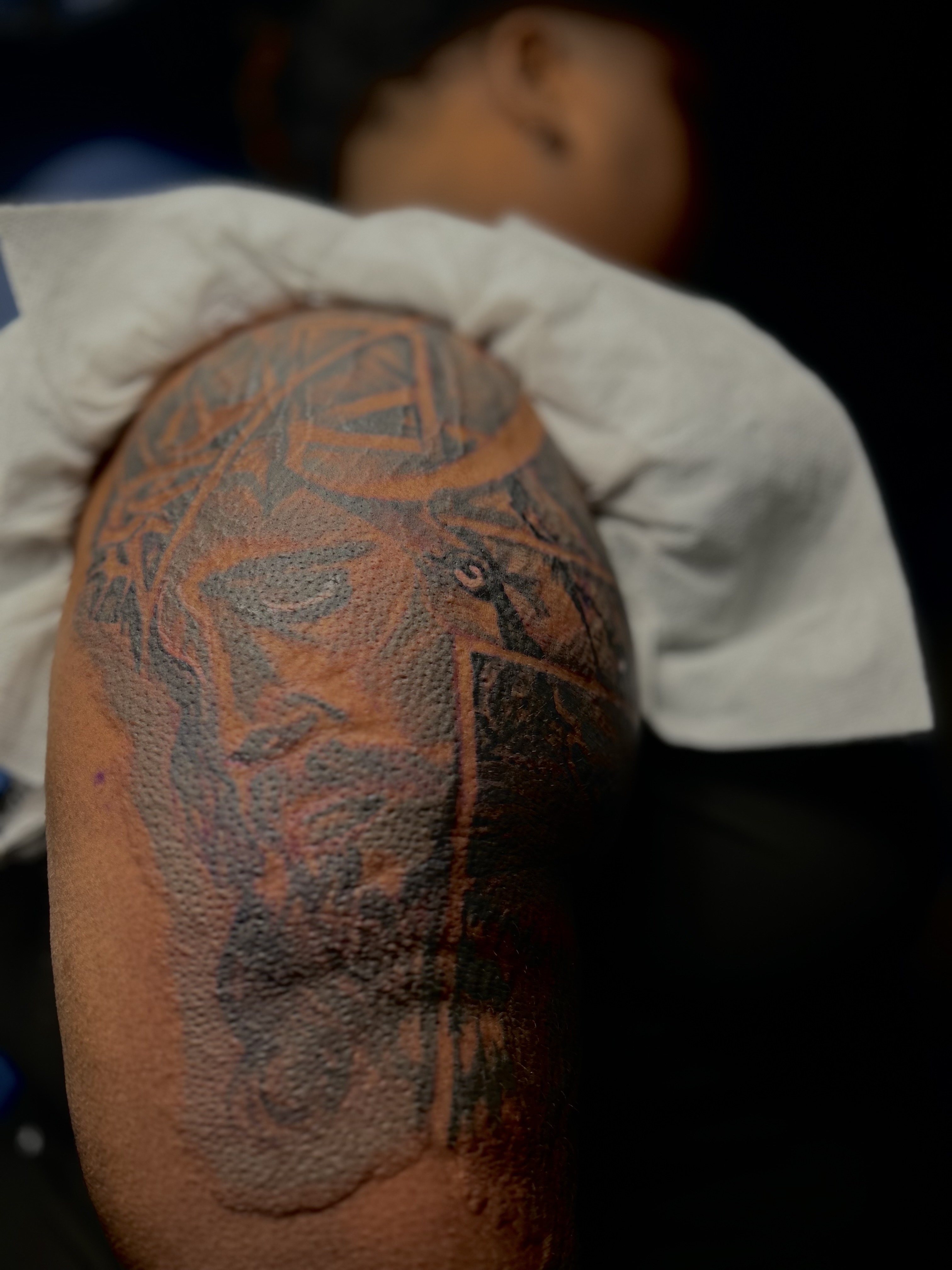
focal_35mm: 26
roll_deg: -0.8
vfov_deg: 67.3
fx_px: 953
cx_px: 476
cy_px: 635
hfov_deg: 53.1
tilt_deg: -8.6
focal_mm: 5.7
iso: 125
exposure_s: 1/60
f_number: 1.5
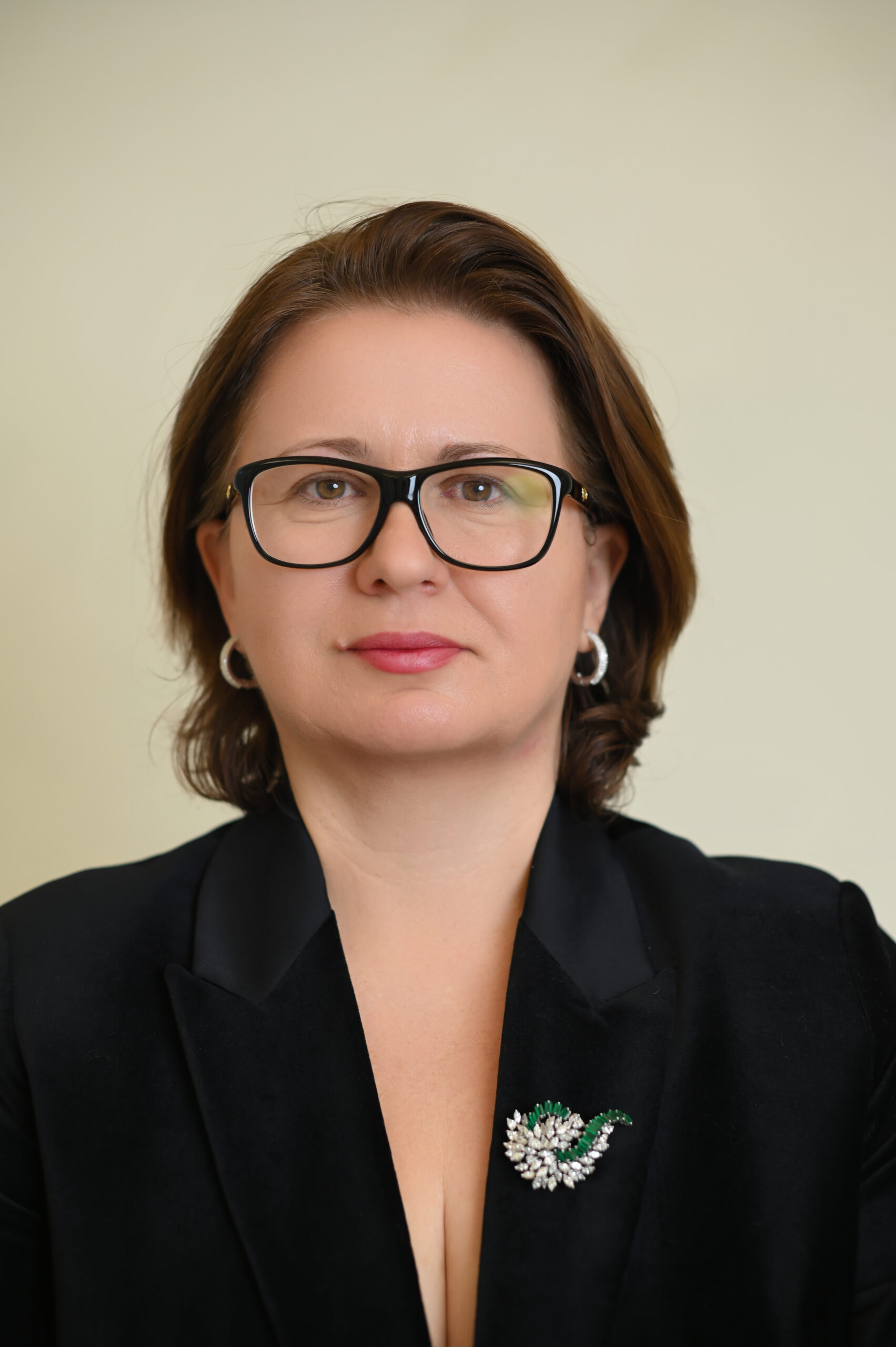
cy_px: 674
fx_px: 1869
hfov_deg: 27.0
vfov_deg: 39.6
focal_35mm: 50
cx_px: 448
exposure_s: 1/160
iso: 250
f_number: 2.5
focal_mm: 50
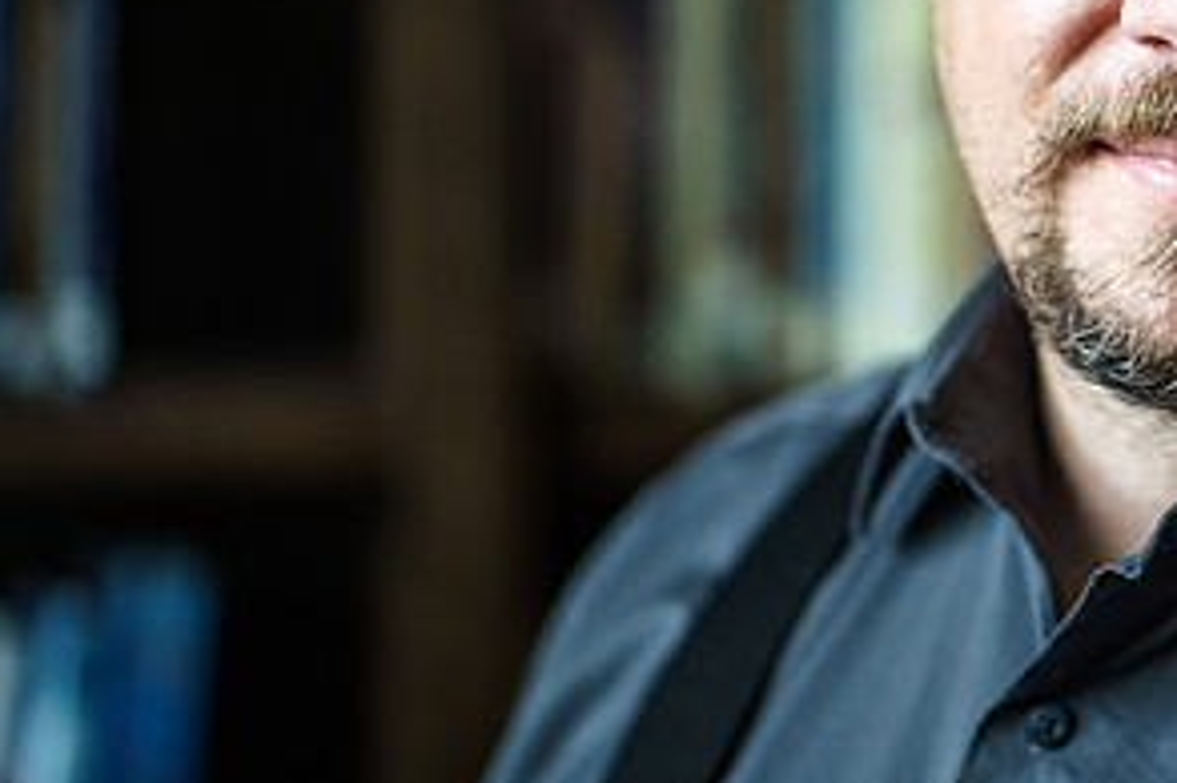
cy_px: 124
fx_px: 5718
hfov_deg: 11.6
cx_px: 1183
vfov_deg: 7.8
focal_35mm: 175
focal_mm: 85
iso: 1000
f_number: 2
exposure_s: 1/200
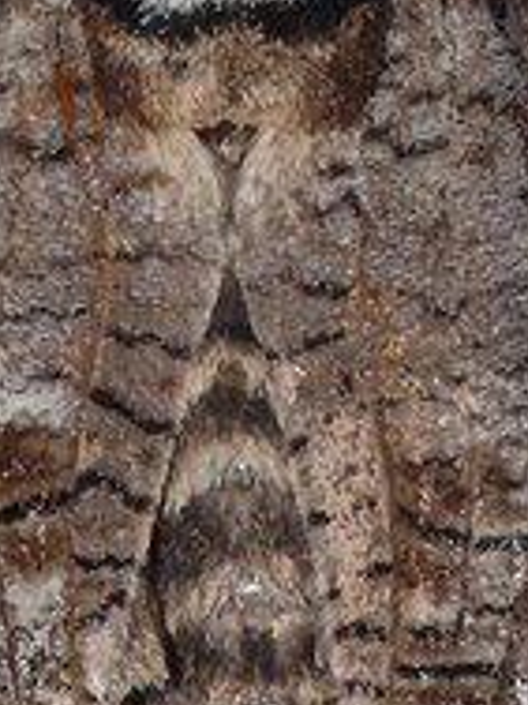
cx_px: 292
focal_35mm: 453
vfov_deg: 4.4
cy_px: 142
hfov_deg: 3.3
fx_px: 9213
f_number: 11
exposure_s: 1/640
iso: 200
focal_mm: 28.1
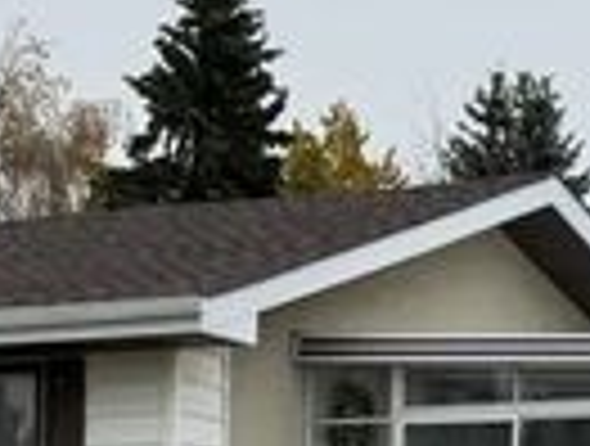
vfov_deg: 7.8
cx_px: 302
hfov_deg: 10.5
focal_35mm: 187
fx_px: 3196
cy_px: 752
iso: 80
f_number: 1.78
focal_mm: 6.76
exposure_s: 1/1437
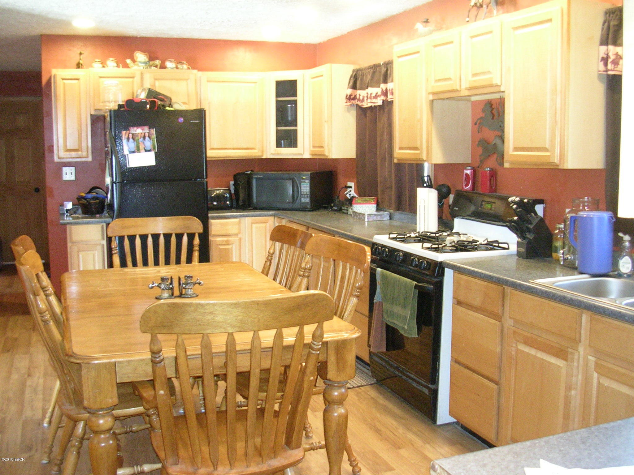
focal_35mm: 38
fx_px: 696
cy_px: 238
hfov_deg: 49.0
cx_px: 317
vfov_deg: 37.7
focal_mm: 5.8
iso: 200
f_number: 2.8
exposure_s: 1/7.2
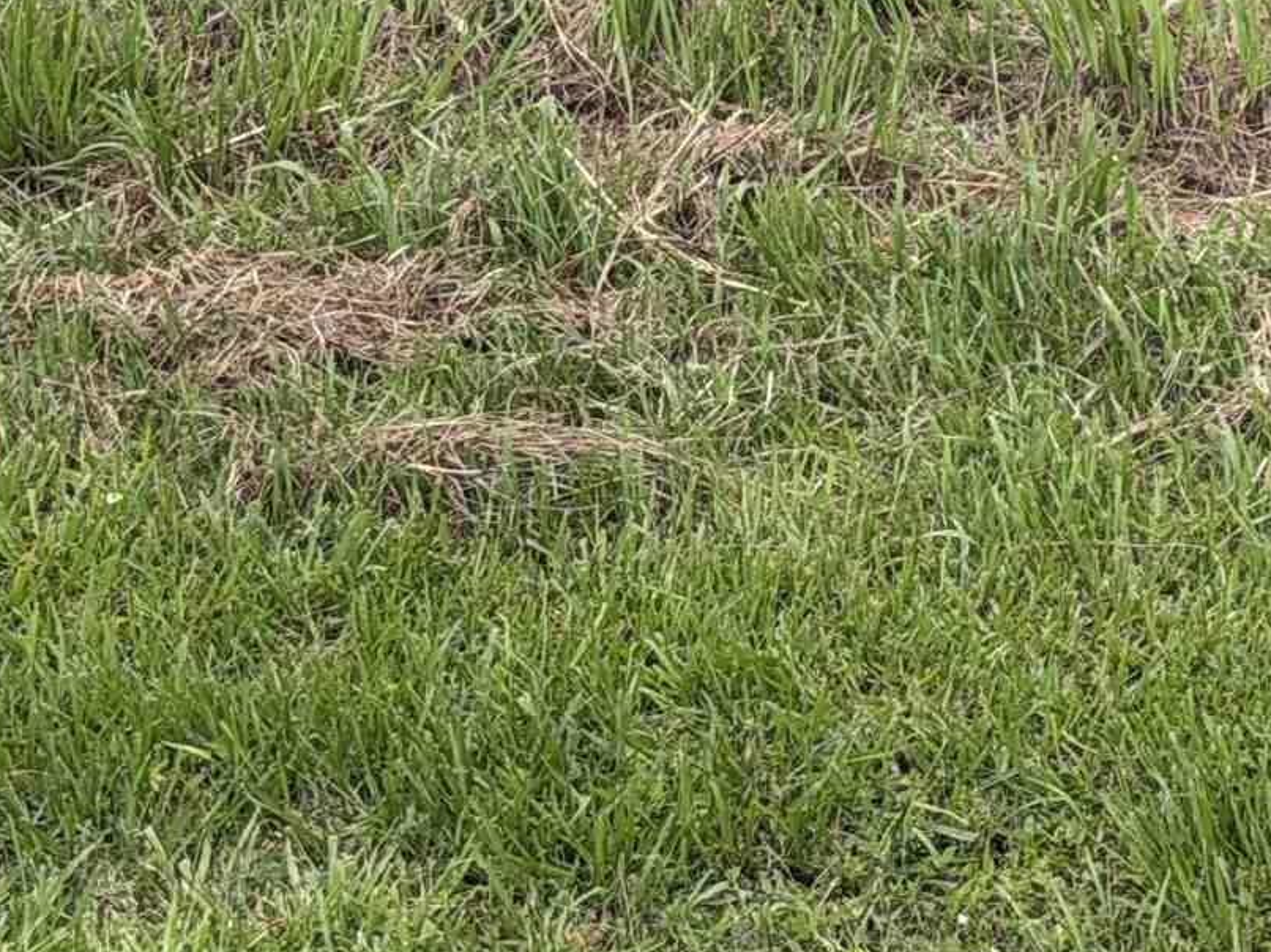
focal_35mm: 183
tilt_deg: -7.0
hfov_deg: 10.4
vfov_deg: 8.0
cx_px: 1927
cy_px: -444
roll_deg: +0.8
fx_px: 6717
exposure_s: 1/3096
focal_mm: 6.76
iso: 64
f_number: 1.78
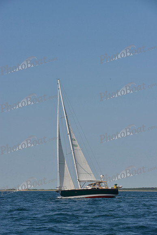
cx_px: 78
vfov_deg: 18.3
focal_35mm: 112
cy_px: 118
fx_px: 732
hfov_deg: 12.2
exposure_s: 1/800
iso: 400
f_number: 11
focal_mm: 112
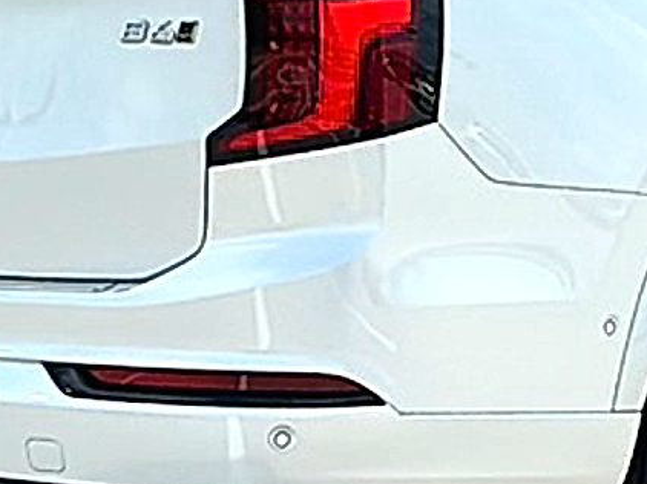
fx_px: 2765
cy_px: 78
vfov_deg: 10.0
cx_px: 573
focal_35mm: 148
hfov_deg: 13.2
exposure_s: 1/9091
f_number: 1.78
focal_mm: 6.86
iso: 80
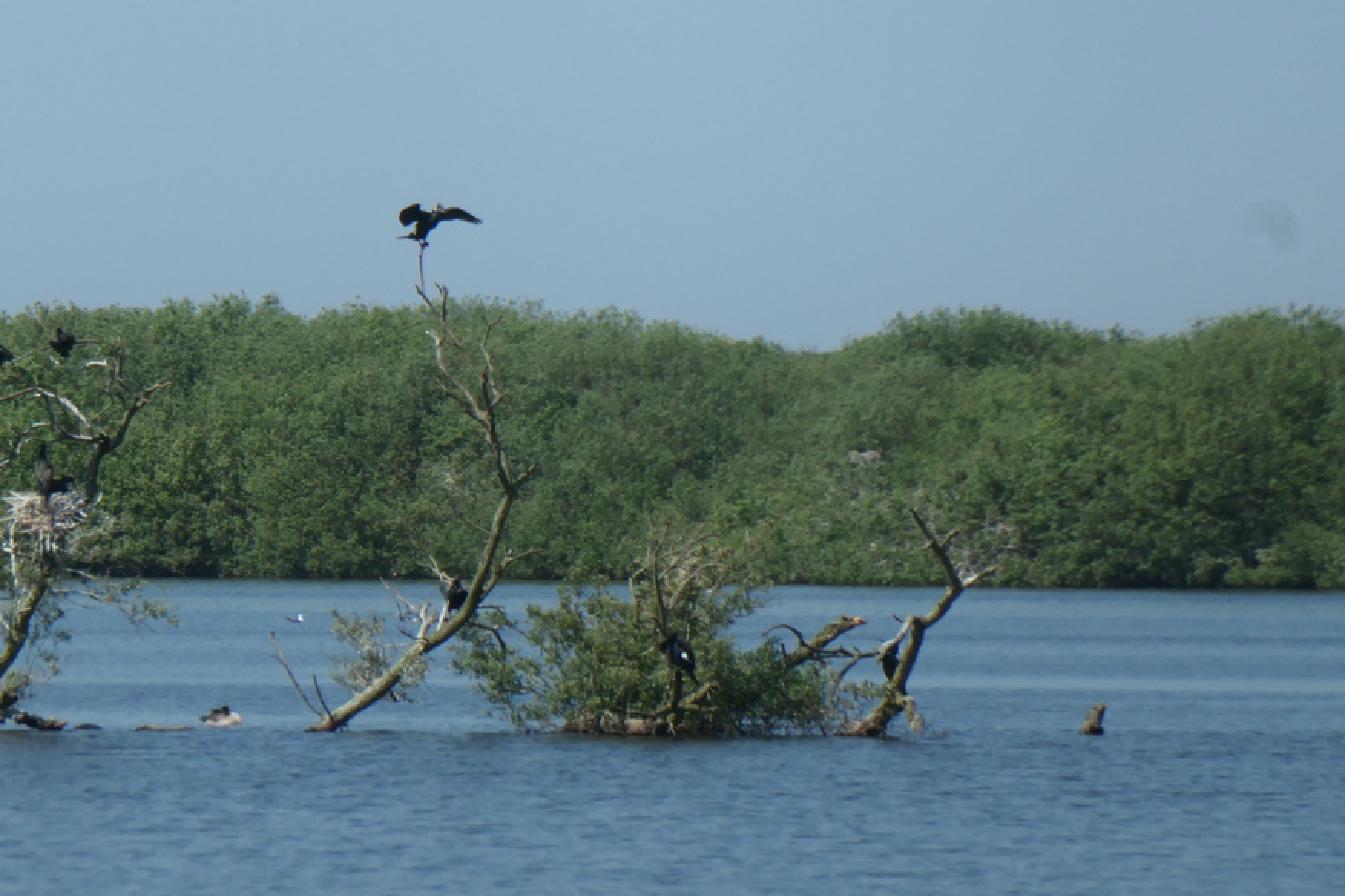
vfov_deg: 2.2
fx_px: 23005
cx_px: 248
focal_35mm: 616
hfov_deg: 3.3
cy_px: 176
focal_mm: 132
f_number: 7.1
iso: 200
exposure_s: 1/800
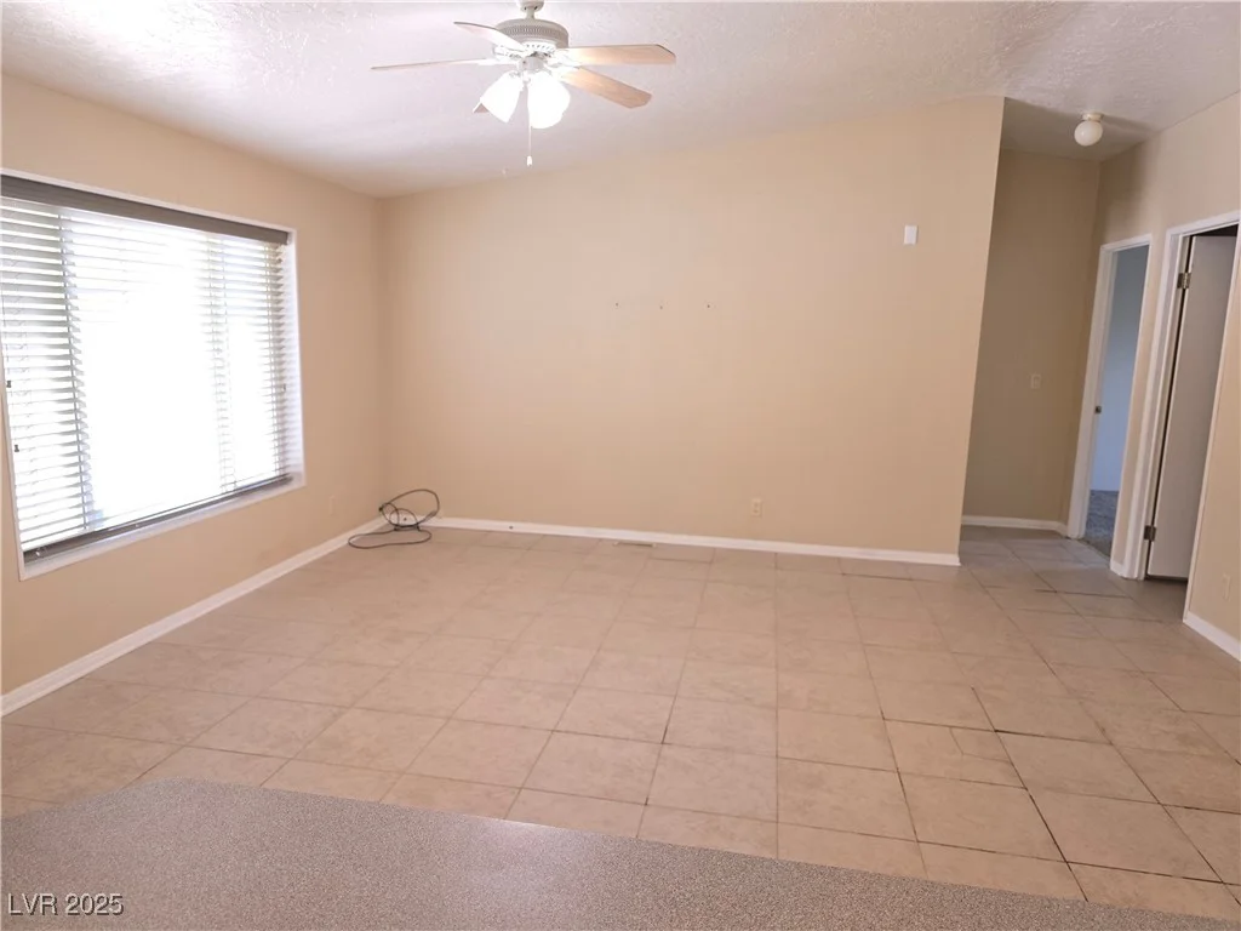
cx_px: 620
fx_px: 825
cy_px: 466
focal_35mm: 23
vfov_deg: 58.9
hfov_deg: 73.9
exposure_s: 1/120
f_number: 1.7
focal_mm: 6.3
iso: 250
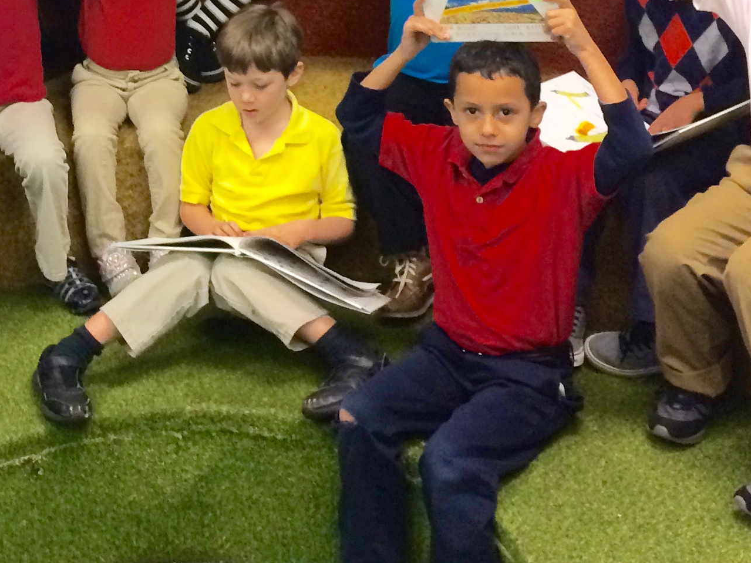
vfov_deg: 18.6
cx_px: 102
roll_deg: +3.8
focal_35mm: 74
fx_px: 1605
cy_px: -145
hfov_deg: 25.6
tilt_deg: -12.6
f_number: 2.2
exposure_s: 1/30
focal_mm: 4.15
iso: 50
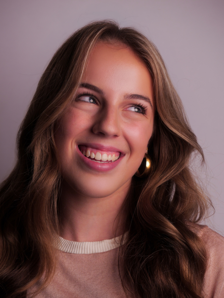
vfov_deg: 14.1
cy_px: 149
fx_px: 1207
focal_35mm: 140
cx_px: 112
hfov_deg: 10.6
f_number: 4.5
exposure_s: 1/160
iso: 320
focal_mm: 70
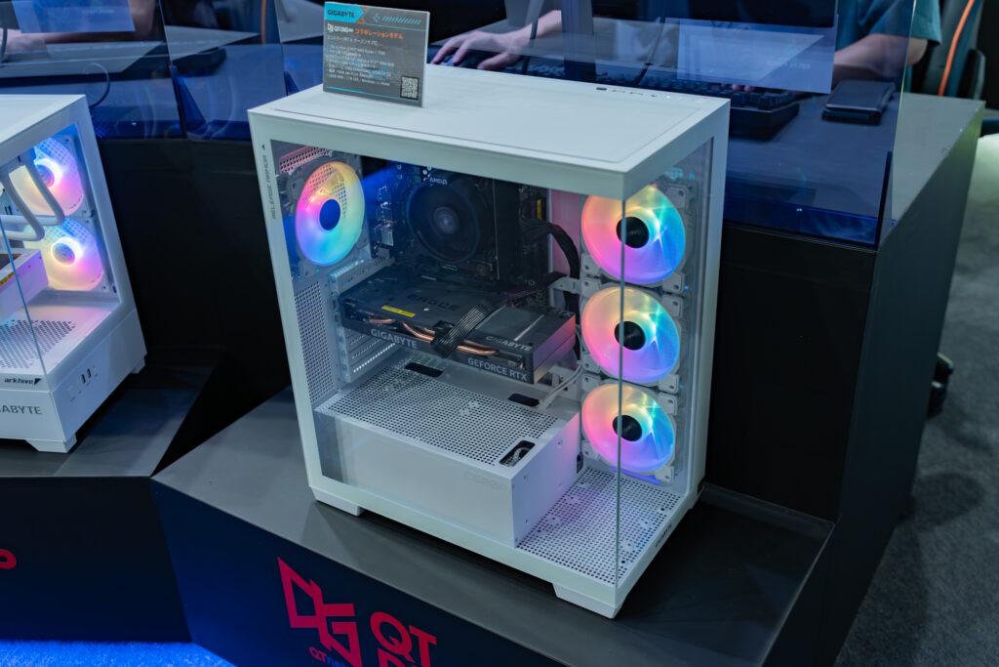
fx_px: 971
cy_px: 334
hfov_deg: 54.4
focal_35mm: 35
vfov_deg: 37.9
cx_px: 500
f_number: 4
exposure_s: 1/80
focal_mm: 35
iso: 800
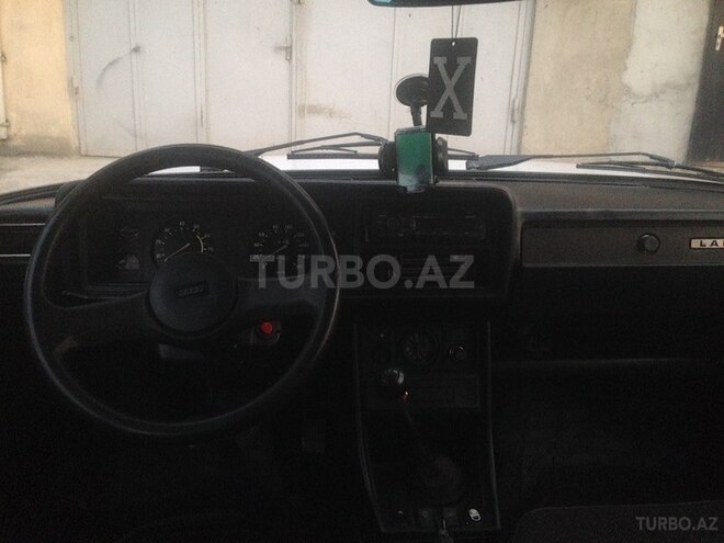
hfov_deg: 55.4
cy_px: 272
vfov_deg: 42.9
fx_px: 690
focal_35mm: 33
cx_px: 362
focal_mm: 4.12
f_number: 2.4
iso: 320
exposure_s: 1/120
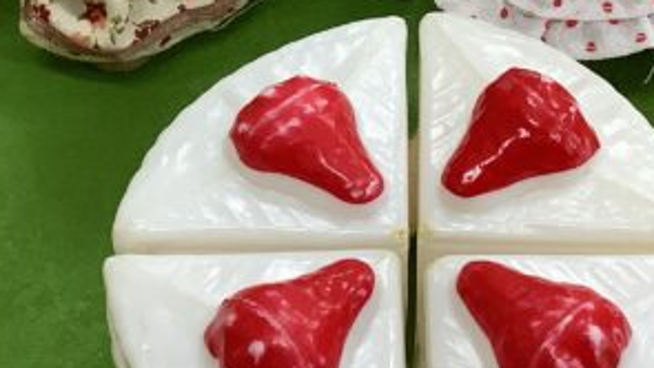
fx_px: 1526
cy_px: 24
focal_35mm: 88
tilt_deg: -49.8
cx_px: 346
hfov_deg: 24.2
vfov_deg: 13.6
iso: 125
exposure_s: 1/60
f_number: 2.4
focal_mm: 3.3
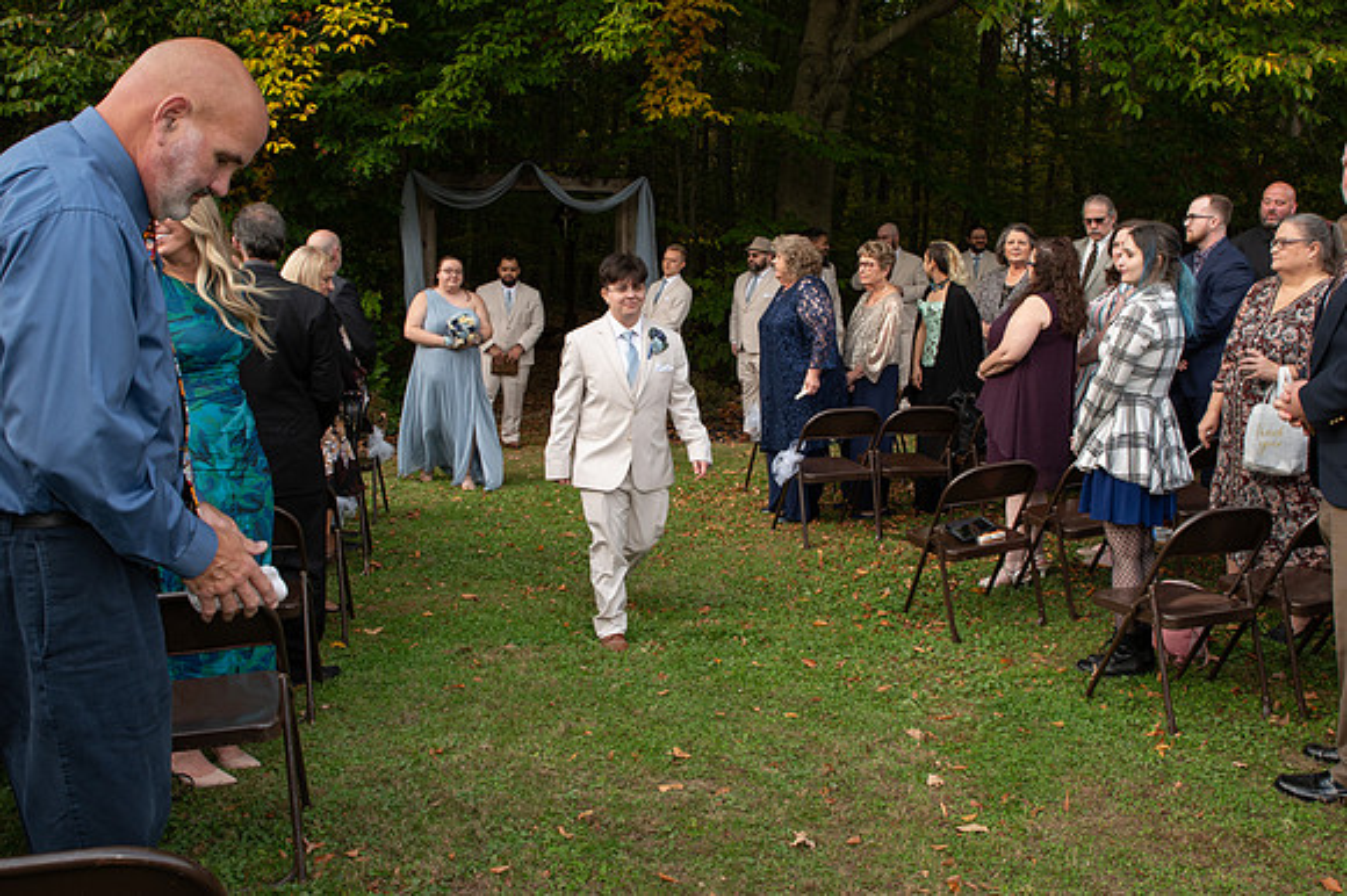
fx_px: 1191
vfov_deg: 41.2
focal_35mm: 32
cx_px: 684
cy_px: 395
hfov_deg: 59.0
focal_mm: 24
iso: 400
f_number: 6.3
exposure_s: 1/200
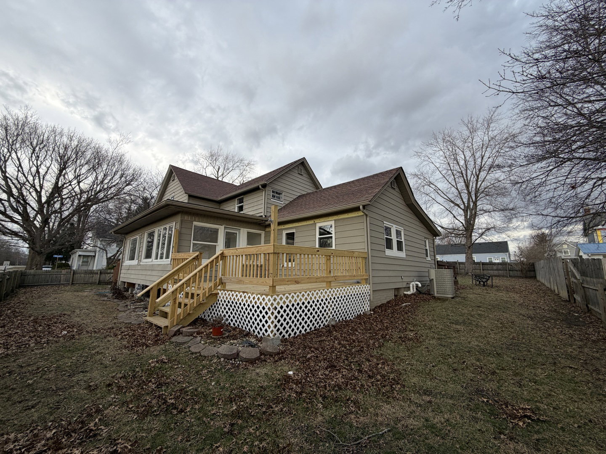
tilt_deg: +9.8
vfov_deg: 85.7
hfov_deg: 102.1
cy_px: 227
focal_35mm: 14
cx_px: 303
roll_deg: -0.3
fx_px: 245
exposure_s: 1/121
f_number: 2.2
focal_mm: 2.22
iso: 64
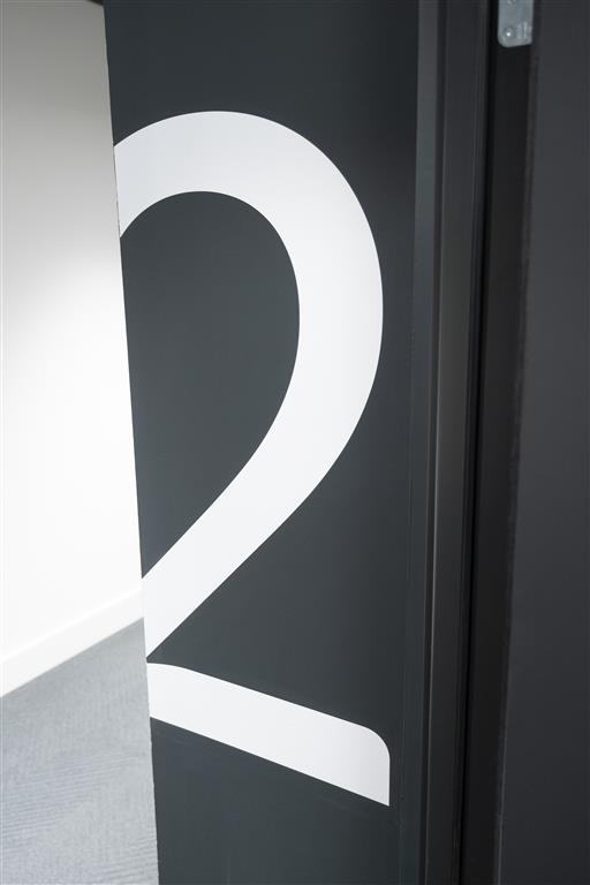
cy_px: 442
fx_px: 713
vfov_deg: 63.7
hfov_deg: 45.0
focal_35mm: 29
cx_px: 295
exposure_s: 1/50
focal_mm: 19.4
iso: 1000
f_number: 2.8
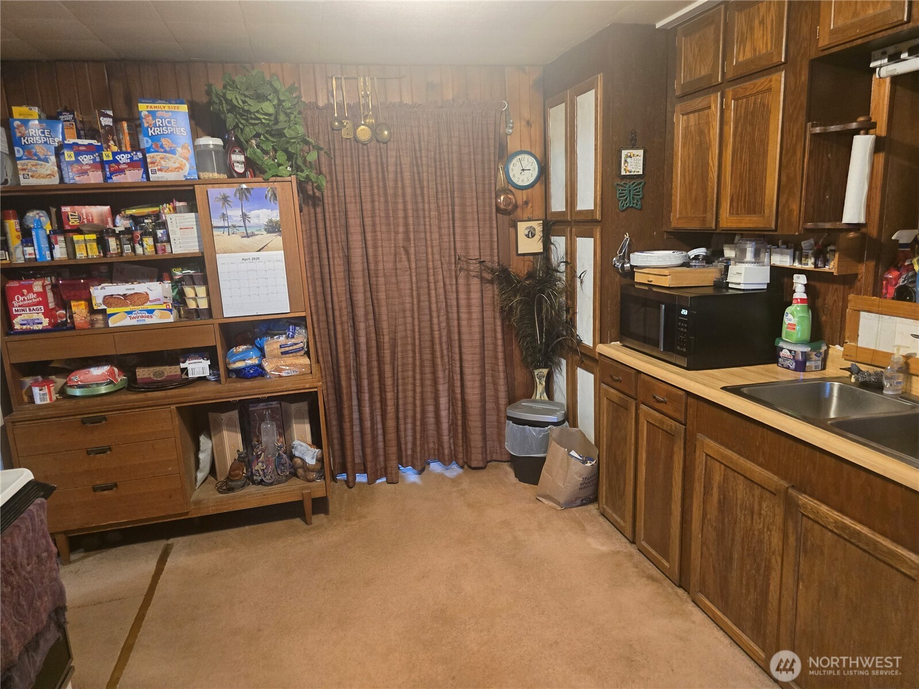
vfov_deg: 58.9
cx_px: 460
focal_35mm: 23
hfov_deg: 73.9
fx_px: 611
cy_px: 344
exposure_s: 1/60
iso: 1000
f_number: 1.7
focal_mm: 6.3
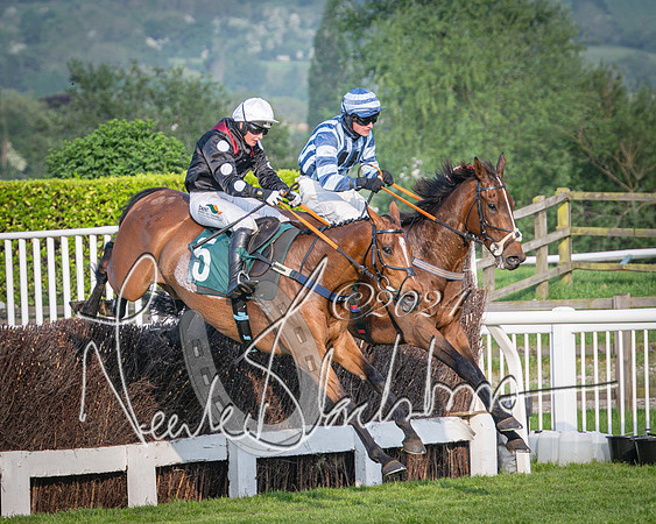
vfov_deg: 4.9
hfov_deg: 6.2
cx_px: 256
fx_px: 6096
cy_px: 199
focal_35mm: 314
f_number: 4
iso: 400
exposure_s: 1/1600
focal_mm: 150
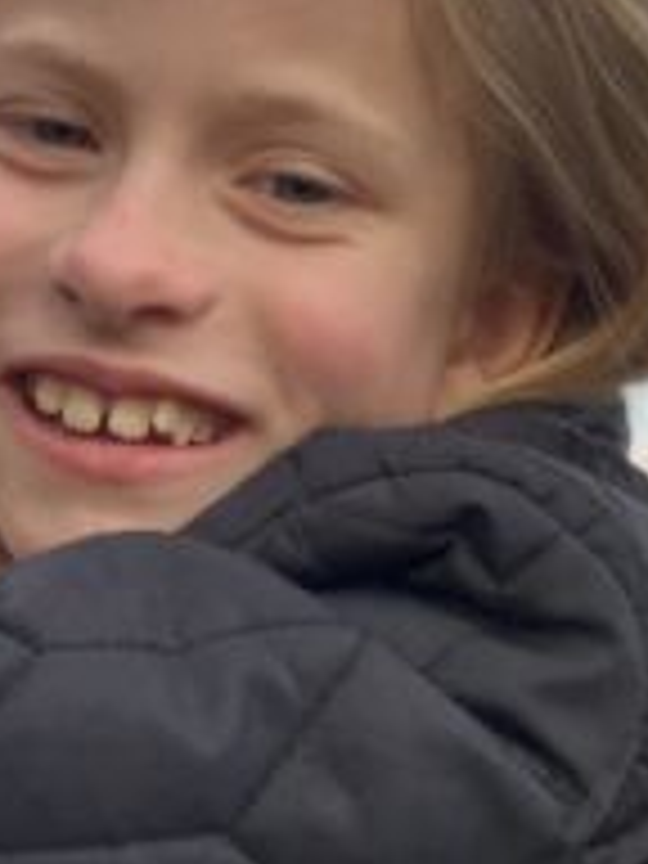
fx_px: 2496
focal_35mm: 100
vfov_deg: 19.1
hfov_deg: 14.7
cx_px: 90
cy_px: -7
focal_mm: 2.87
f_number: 2.2
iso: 80
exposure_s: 1/99
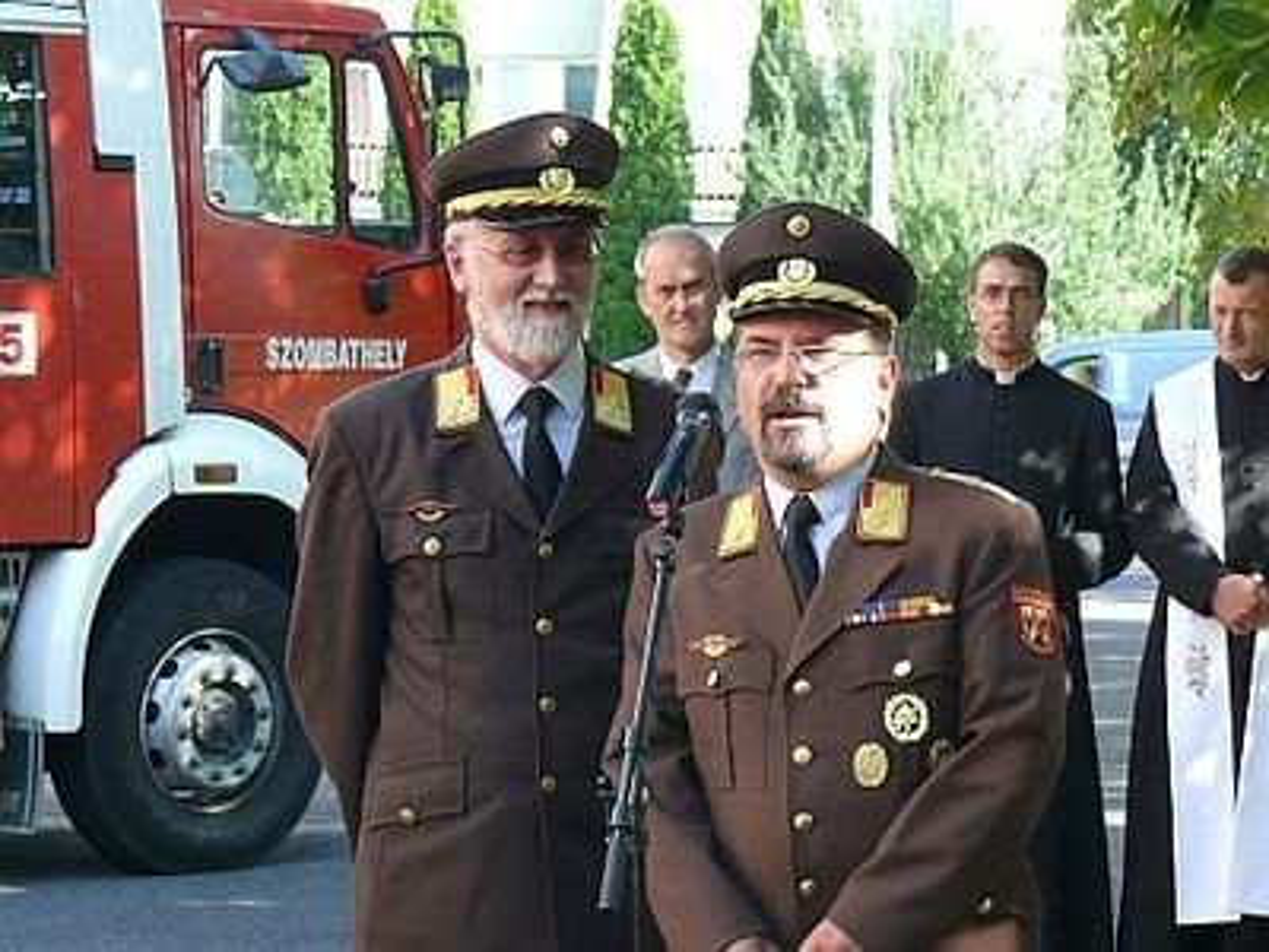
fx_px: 5096
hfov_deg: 14.2
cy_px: 476
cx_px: 634
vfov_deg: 10.7
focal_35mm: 139
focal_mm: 16.5
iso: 100
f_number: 3.2
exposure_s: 1/100
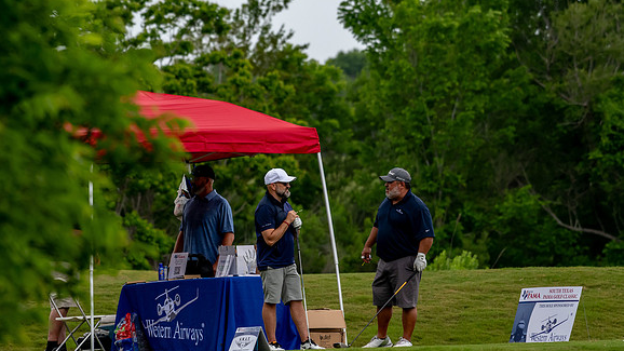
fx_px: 7048
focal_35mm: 426
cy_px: 207
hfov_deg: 5.1
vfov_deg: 2.9
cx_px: 312
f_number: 5.6
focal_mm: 270
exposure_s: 1/2000
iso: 1000
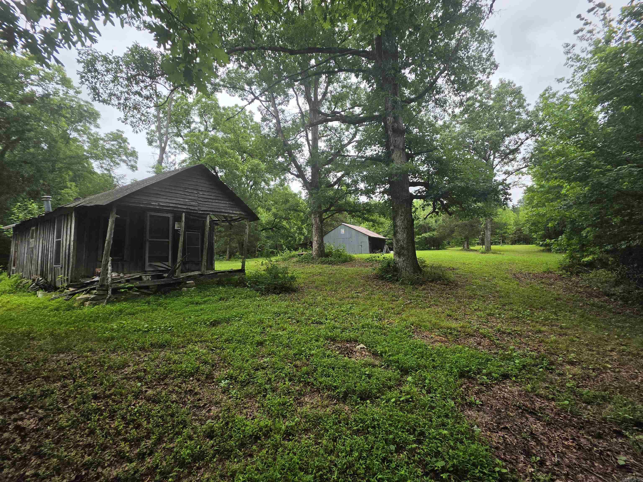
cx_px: 322
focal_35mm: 13
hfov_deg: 106.2
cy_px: 241
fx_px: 241
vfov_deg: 89.9
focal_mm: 2.2
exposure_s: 1/1445
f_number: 1.9
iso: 32
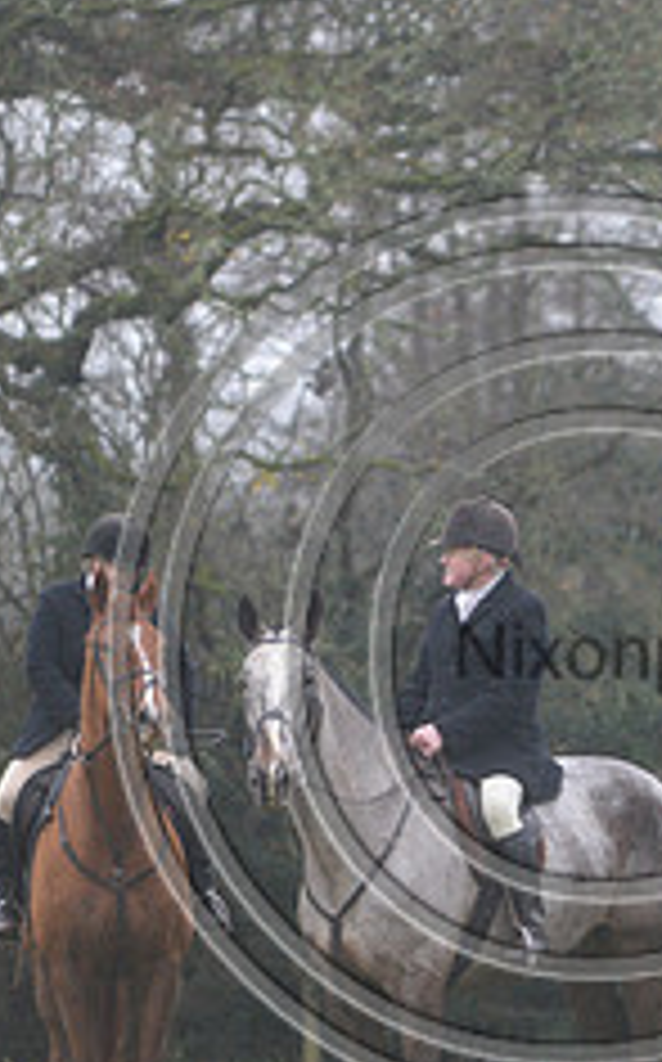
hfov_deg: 2.6
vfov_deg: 4.2
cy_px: 594
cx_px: 522
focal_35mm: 501
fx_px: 14498
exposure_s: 1/800
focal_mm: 200
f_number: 2.8
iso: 1600
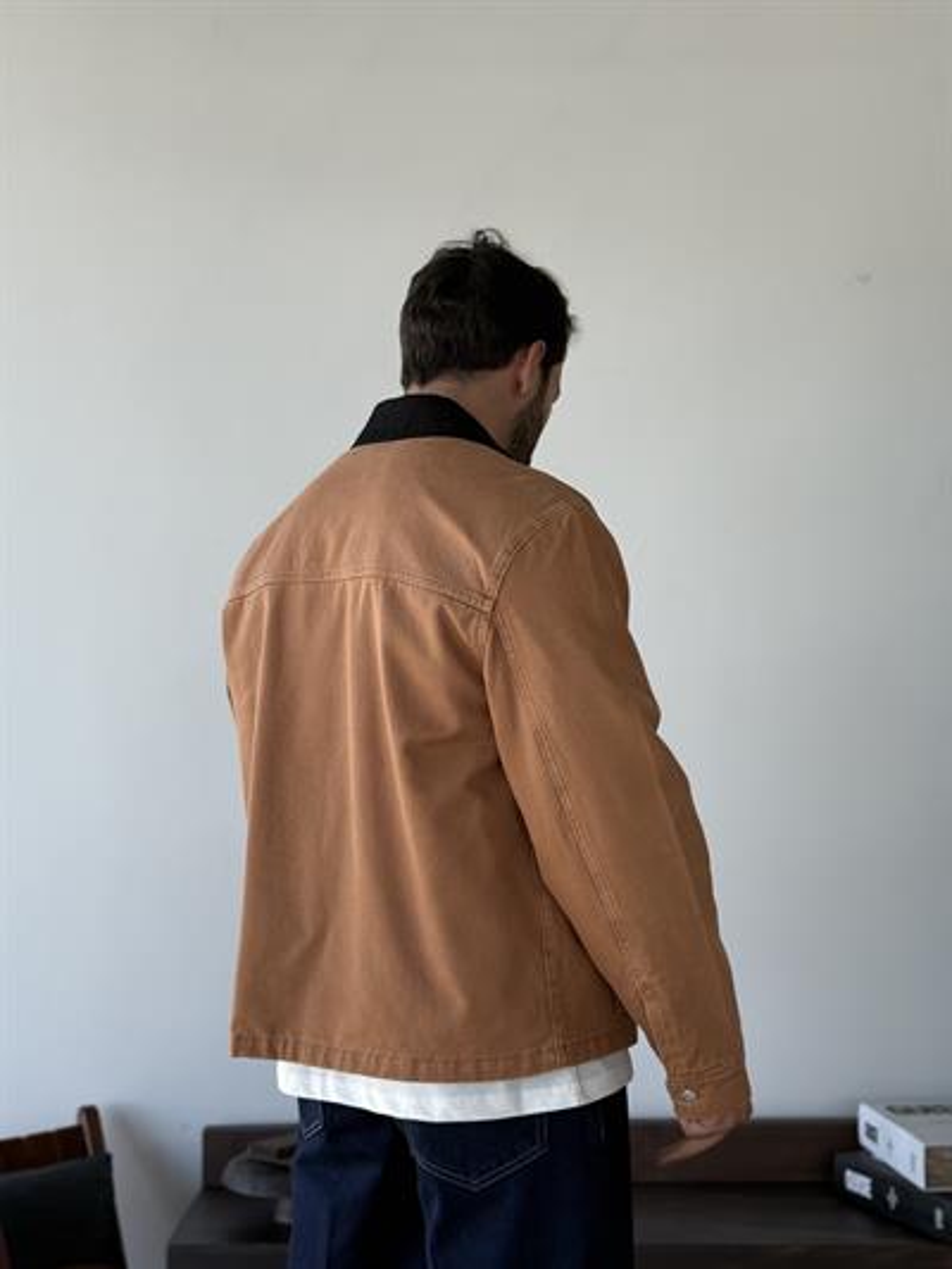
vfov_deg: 39.6
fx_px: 1759
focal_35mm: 48
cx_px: 476
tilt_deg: +2.4
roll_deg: +0.4
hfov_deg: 30.3
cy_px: 634
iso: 80
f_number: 1.78
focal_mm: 6.76
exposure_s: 1/345
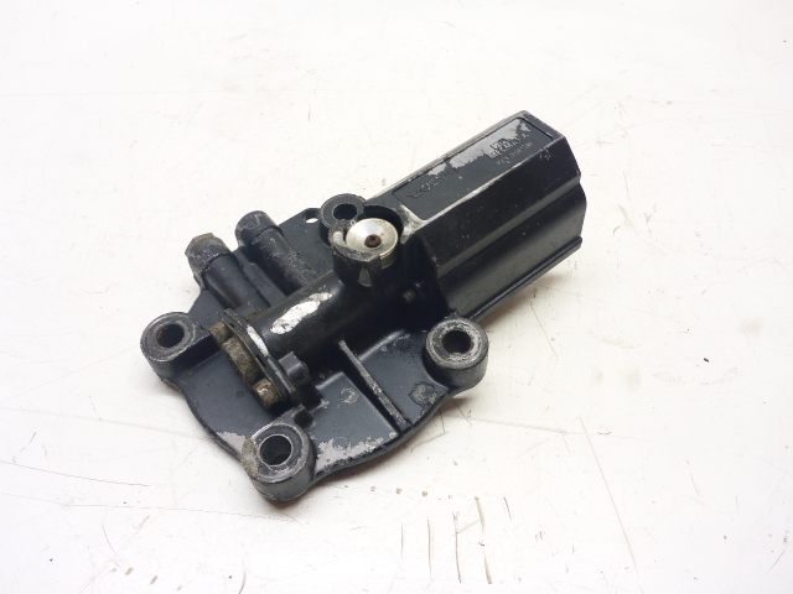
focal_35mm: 28
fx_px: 641
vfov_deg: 49.7
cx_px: 396
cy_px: 297
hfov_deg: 63.4
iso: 160
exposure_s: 1/60
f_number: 3.3
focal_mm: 4.9
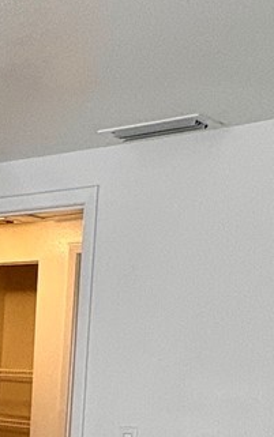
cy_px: 504
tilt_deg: -11.0
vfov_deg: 25.4
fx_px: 883
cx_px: -184
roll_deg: +0.7
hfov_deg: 15.6
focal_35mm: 74
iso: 160
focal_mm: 2.22
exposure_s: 1/120
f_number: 2.2
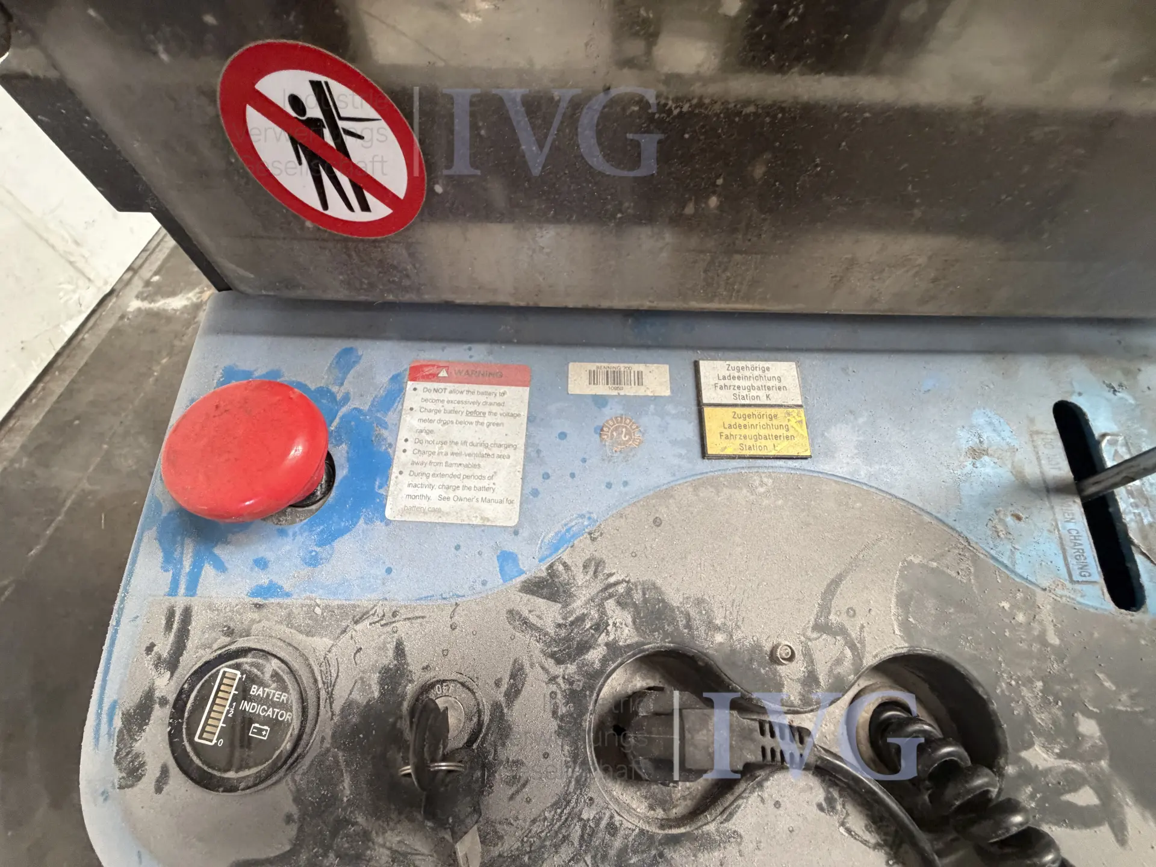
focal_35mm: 14
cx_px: 578
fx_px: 468
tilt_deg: -59.4
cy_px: 434
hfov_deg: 102.1
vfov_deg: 85.7
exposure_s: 1/83
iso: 320
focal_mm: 2.22
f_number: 2.2
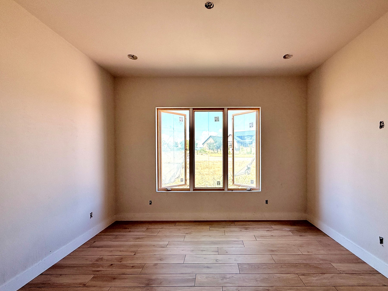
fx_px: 179
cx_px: 214
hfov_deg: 94.2
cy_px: 154
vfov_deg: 78.0
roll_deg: -0.2
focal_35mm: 16
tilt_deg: -1.2
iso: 50
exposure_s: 1/506
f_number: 2.2
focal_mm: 2.22
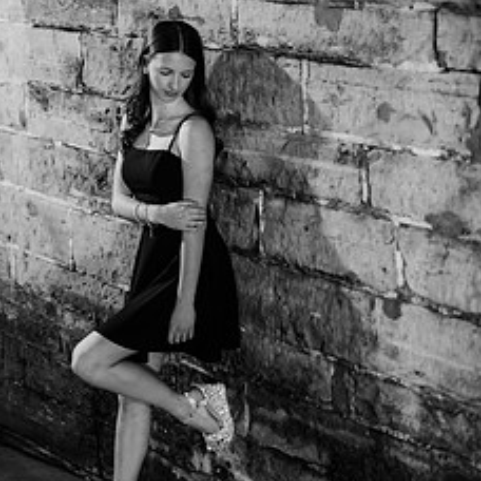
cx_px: 188
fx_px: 1321
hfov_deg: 20.6
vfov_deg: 20.4
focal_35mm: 84
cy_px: 105
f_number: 1.4
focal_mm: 50
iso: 2500
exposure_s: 1/125
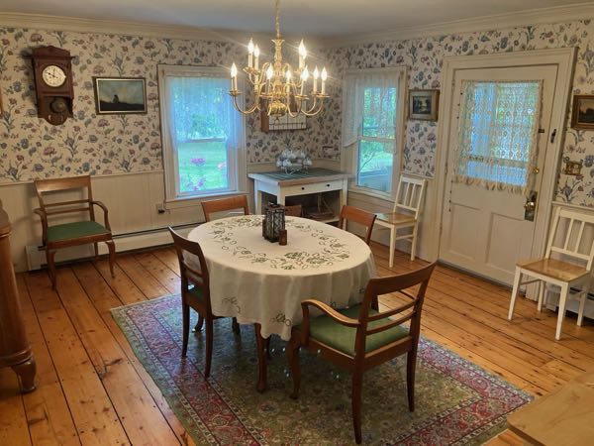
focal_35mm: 28
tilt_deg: -16.9
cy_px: 223
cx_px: 297
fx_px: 480
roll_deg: +0.3
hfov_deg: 63.4
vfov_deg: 49.7
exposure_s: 1/60
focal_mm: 3.99
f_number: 1.8
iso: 100
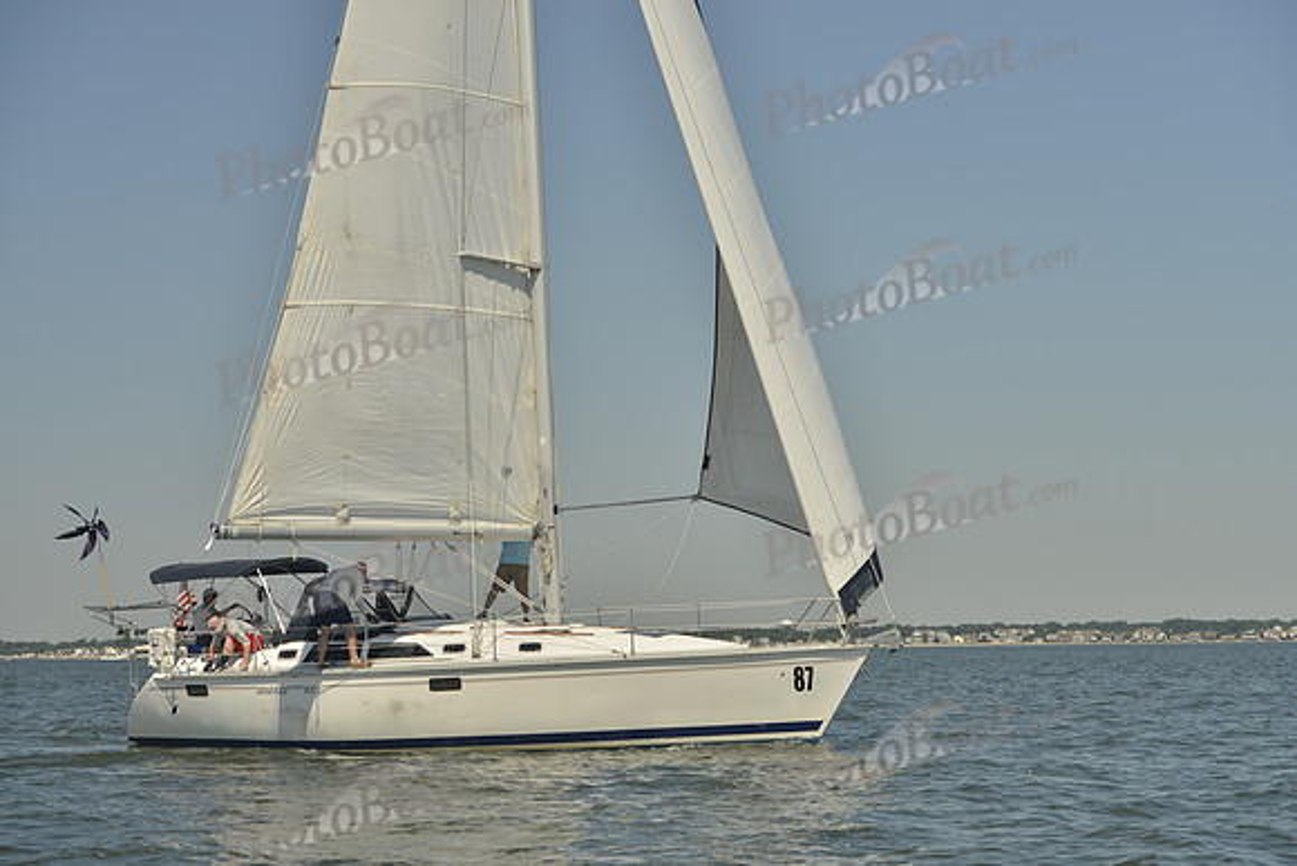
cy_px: 433
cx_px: 648
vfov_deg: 18.2
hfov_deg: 27.0
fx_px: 2703
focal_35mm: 75
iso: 200
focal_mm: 75
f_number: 7.1
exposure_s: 1/800
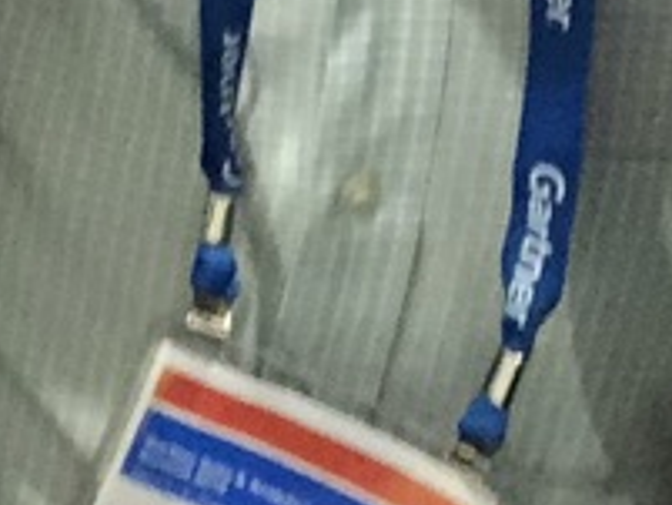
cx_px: 144
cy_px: -482
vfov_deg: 8.7
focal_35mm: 163
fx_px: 3166
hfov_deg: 12.1
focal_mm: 2.87
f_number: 2.2
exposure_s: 1/40
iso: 320
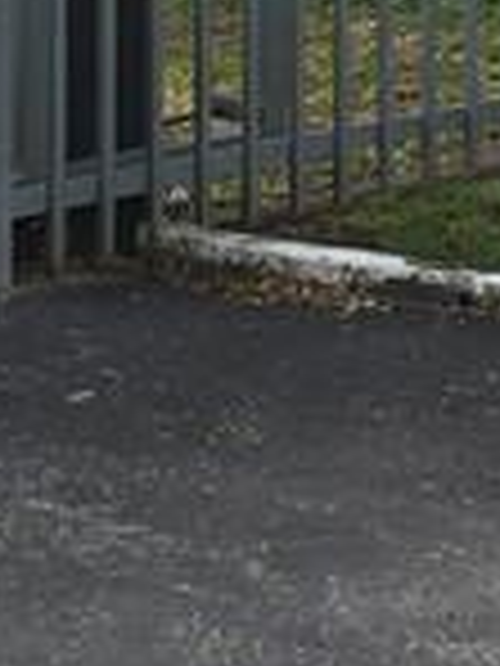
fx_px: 3871
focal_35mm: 201
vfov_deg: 9.0
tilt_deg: +5.5
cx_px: 838
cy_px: -828
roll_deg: +1.2
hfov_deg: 7.2
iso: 32
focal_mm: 4.15
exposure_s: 1/618
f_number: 2.2
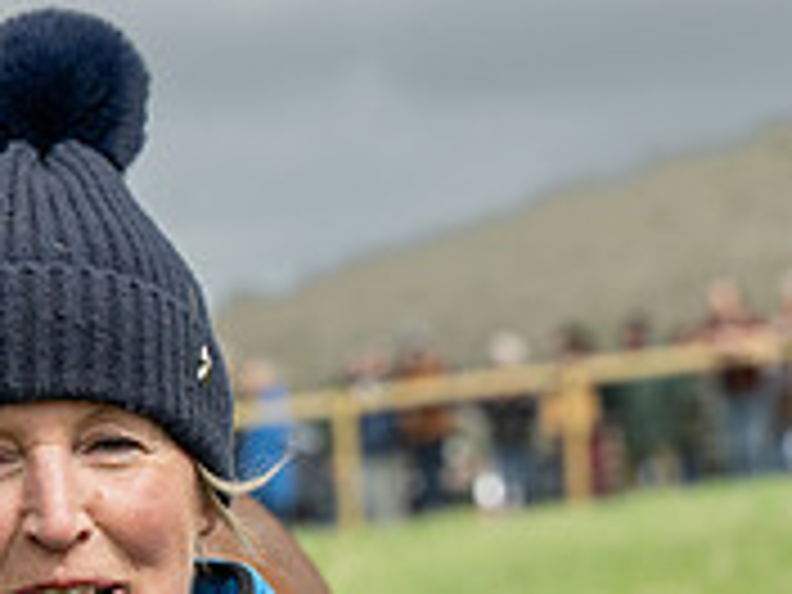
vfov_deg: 5.7
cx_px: -214
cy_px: 796
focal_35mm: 258
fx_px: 5903
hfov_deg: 7.6
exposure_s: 1/1600
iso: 400
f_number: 5
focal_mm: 70
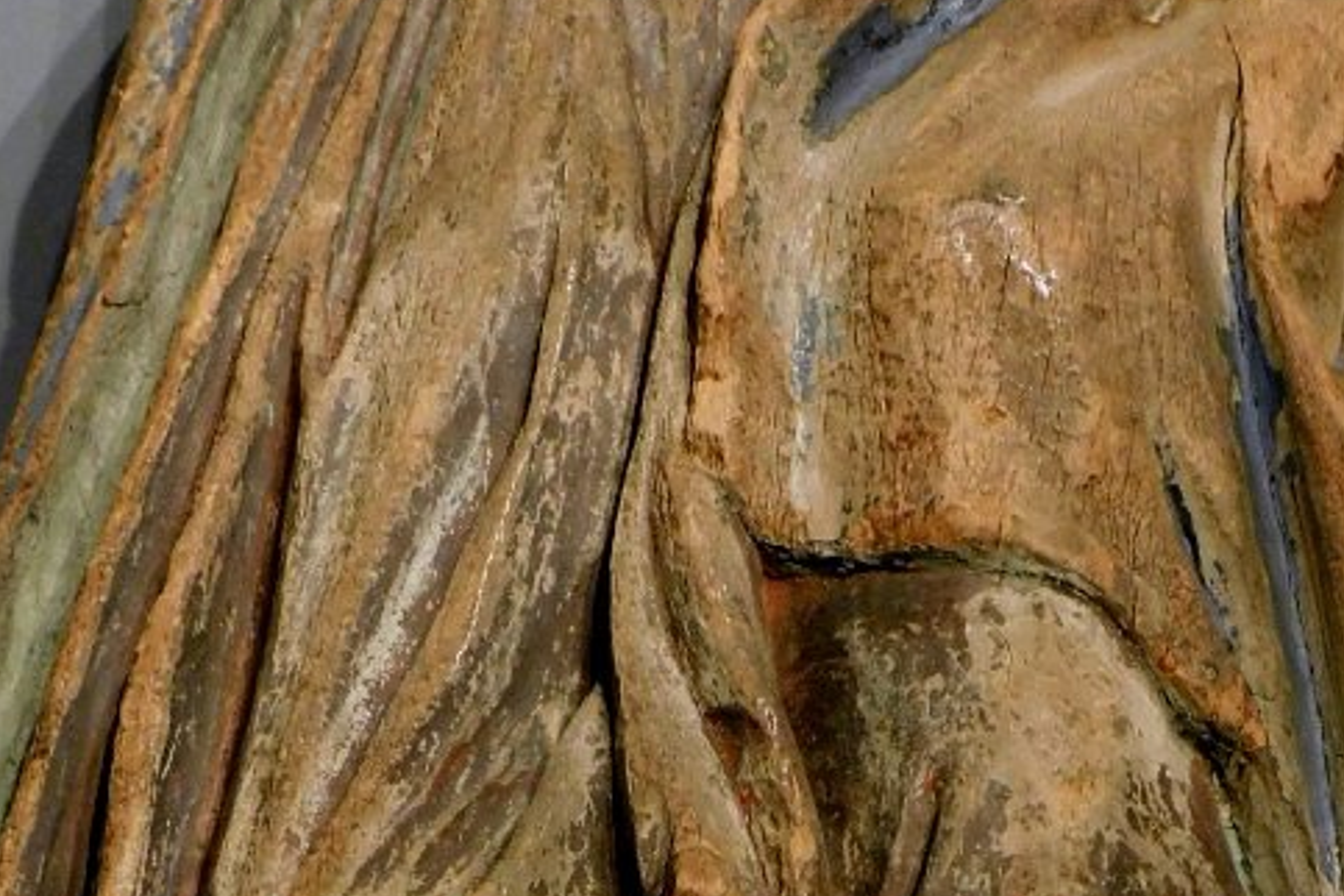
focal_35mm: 142
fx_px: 5301
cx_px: 707
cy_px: 1494
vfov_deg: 9.3
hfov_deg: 14.4
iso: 400
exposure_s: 1/30
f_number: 4
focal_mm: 9.9
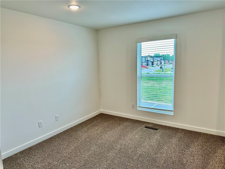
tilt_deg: -7.3
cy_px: 84
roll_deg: +1.5
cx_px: 112
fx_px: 156
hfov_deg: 71.6
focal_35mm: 24
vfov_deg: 56.8
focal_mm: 6.86
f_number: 1.78
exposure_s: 1/125
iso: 50
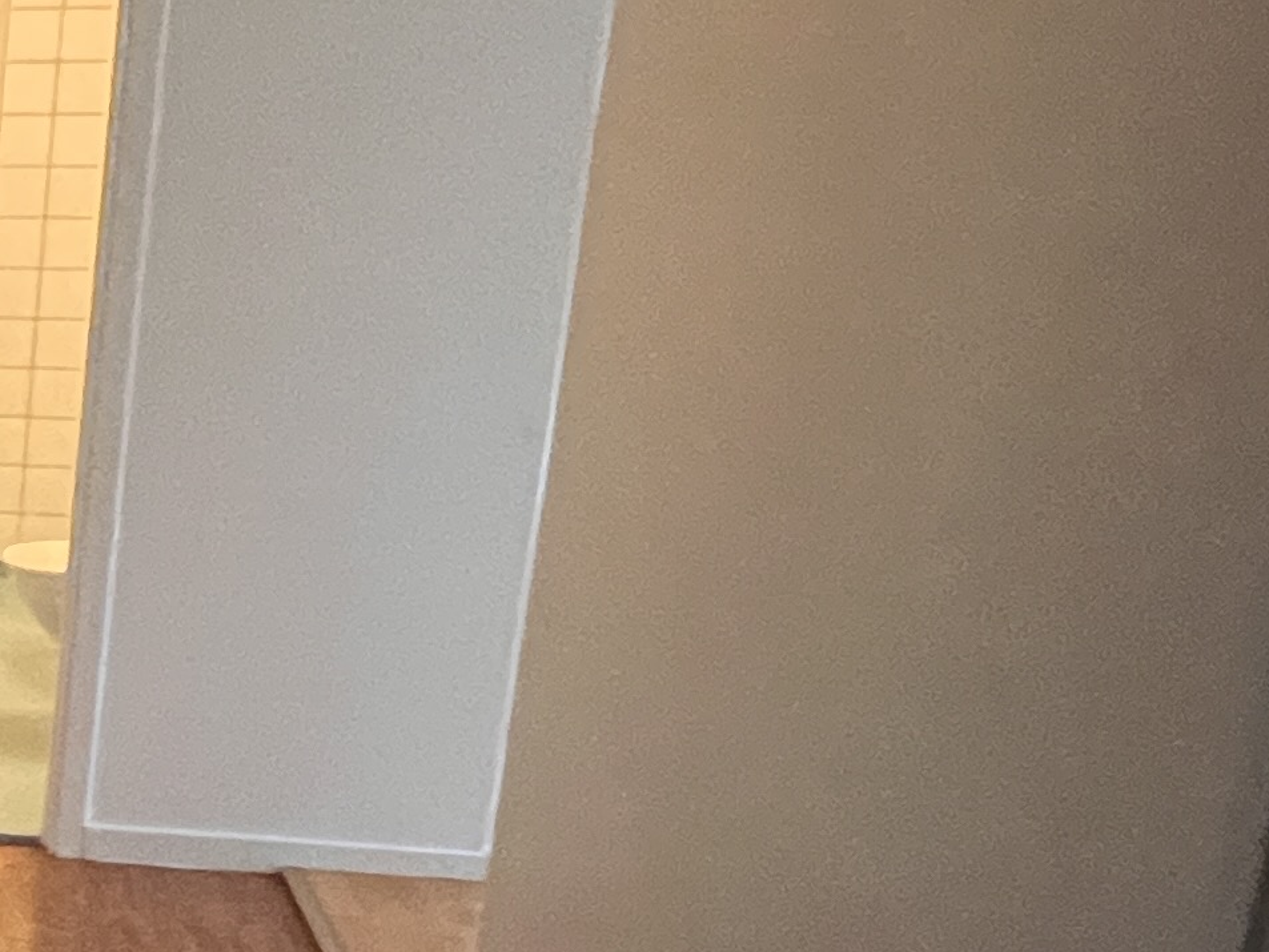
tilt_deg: -14.6
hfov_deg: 25.5
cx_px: -671
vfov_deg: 26.3
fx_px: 2017
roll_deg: -0.7
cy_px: 691
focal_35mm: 55
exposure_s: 1/34
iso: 640
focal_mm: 1.57
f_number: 1.8
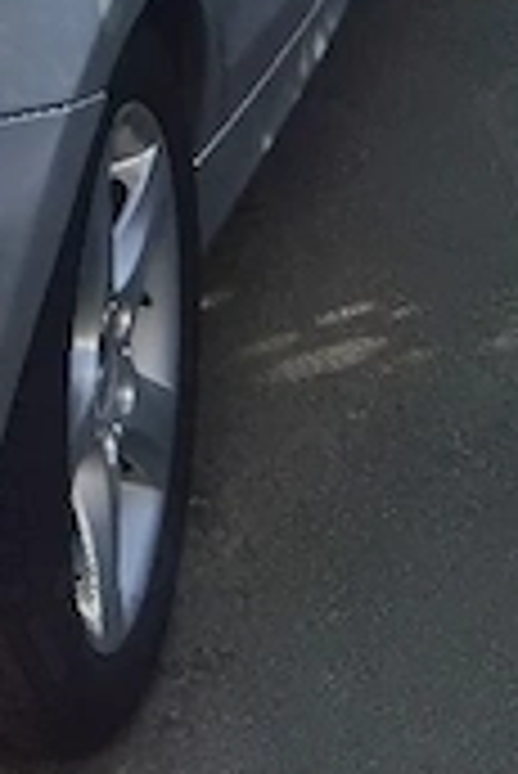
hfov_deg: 11.3
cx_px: -464
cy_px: 40
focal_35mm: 111
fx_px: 2391
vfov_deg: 18.0
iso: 50
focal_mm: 5.4
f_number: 1.8
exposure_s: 1/5000
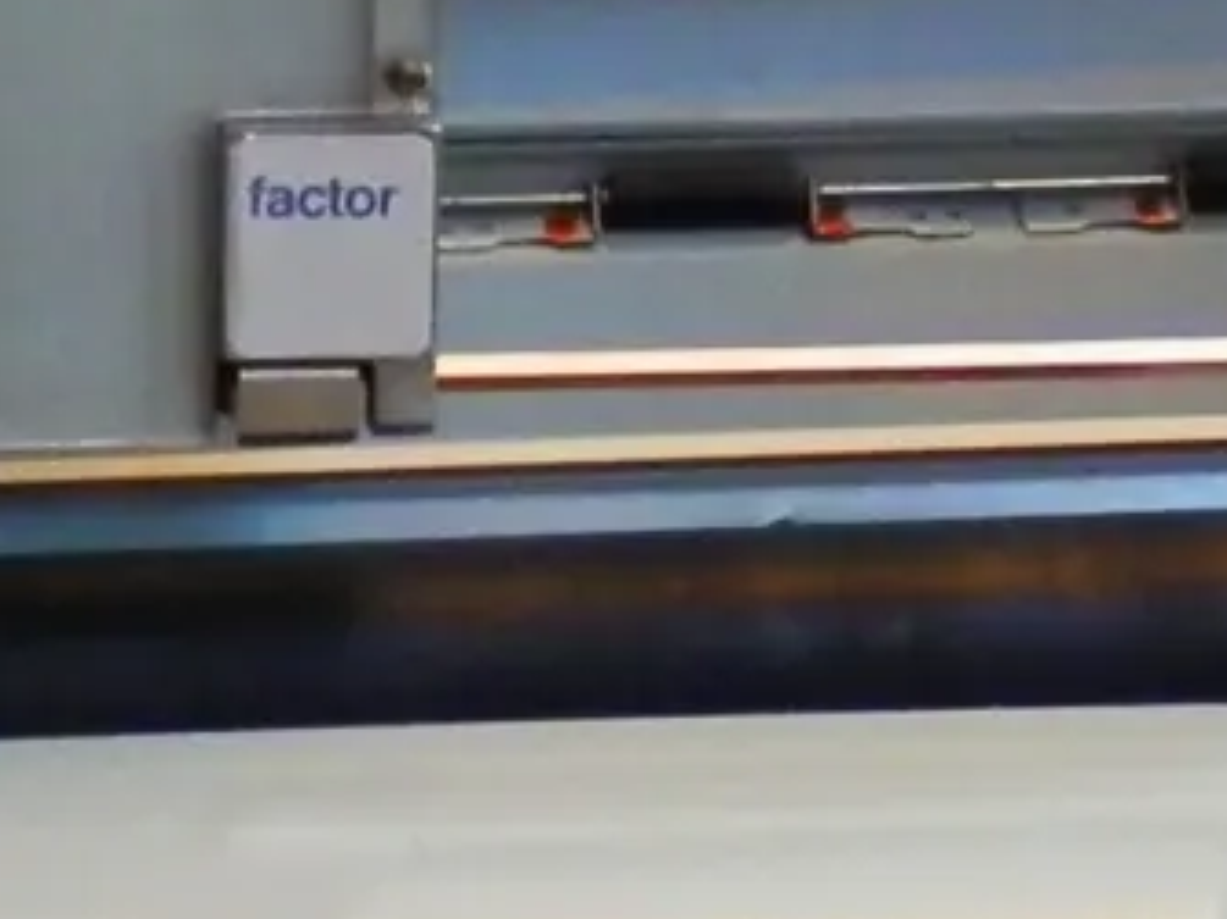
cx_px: 1267
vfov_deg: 5.7
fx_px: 8929
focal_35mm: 252
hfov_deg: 7.8
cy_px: 2021
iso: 200
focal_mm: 6
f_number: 3.4
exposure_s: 1/25
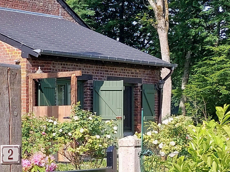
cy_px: 132
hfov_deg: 16.4
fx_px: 664
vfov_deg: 14.7
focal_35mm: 100
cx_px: -189
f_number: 1.8
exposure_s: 1/655
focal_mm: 5.23
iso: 25
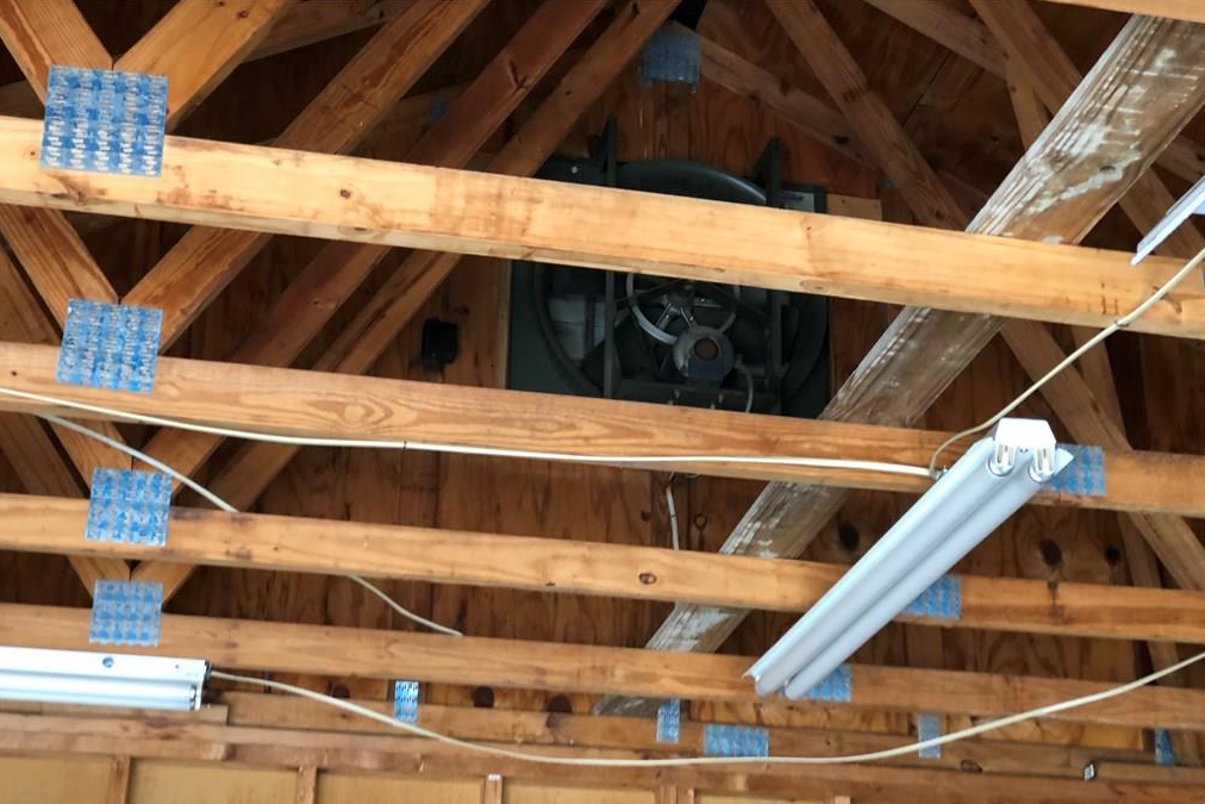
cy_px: 455
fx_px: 2008
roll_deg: -0.8
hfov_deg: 33.4
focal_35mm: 60
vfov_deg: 22.6
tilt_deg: +21.0
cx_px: 602
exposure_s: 1/60
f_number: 2.8
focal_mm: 6.6
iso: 250
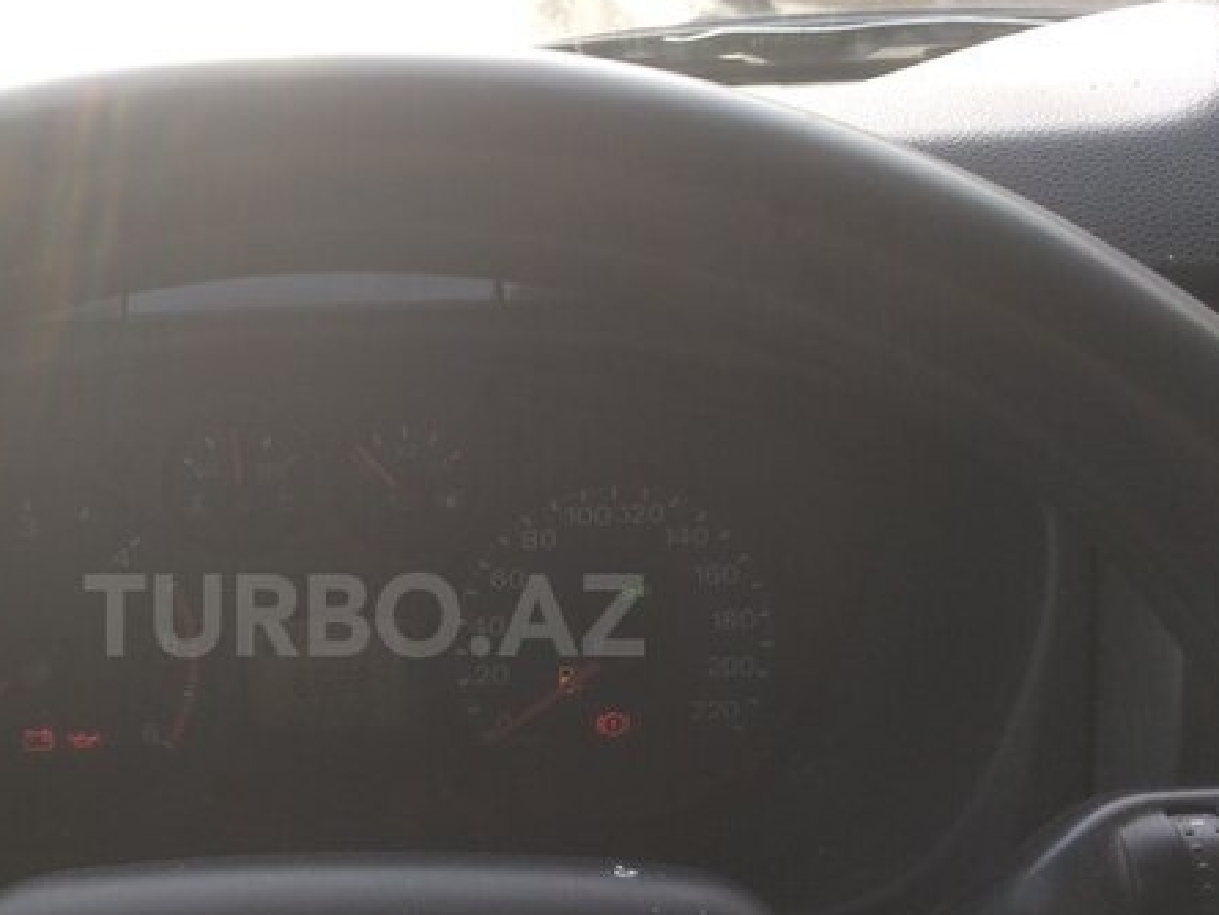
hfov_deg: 43.0
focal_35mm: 43
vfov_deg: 33.3
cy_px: 615
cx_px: 364
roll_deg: -0.6
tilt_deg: -33.7
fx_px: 1515
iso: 32
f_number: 2.2
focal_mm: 4.15
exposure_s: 1/246
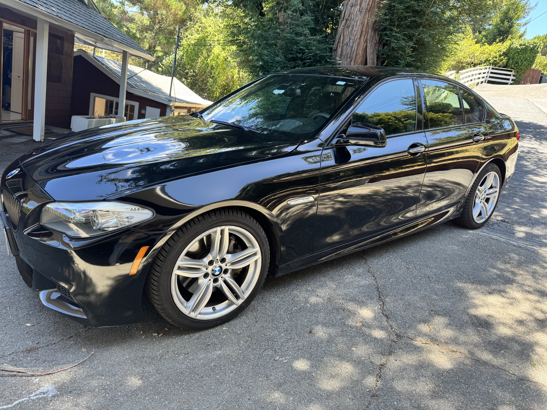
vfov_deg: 56.8
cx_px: 274
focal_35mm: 24
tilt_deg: -14.4
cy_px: 205
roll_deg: -12.3
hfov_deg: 71.6
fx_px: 379
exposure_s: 1/177
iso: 64
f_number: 1.78
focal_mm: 6.76
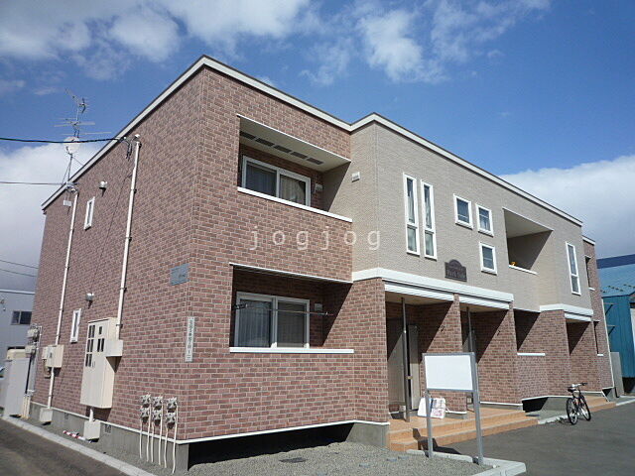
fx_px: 459
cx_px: 318
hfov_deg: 69.4
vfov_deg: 54.9
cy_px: 238
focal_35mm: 25
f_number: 5.6
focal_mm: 4.4
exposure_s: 1/800
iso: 100
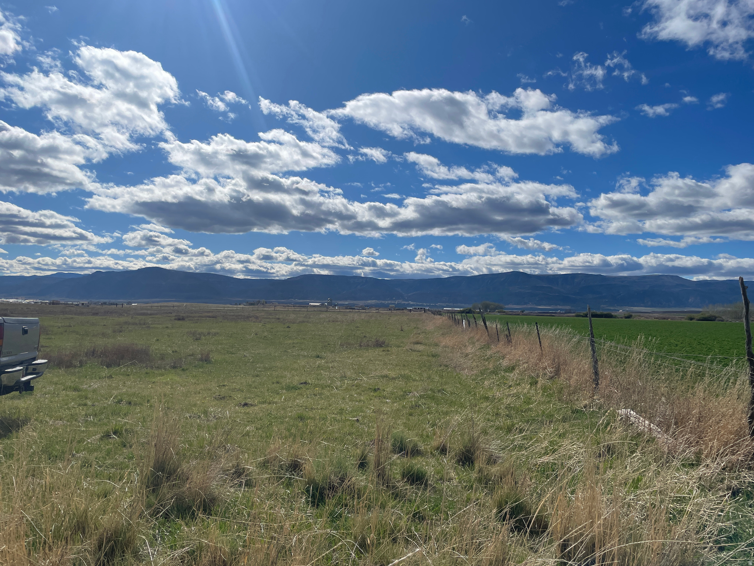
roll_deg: -1.5
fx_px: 566
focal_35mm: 26
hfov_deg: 67.3
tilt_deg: +2.9
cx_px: 377
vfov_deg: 53.1
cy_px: 283
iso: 32
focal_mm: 4.2
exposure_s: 1/13333
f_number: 1.6
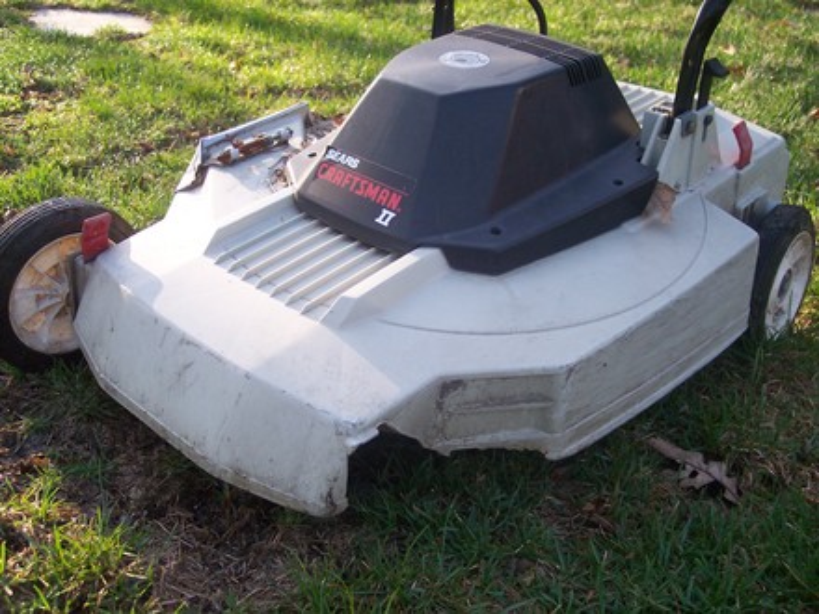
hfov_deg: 49.0
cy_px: 307
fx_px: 899
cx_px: 410
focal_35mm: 38
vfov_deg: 37.7
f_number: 2.8
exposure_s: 1/250
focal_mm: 8
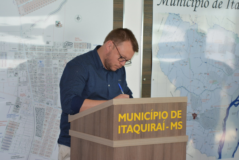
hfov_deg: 26.0
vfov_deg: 17.5
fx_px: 518
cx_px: 120
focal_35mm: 78
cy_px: 80
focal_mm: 52
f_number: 5.6
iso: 400
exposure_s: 1/80
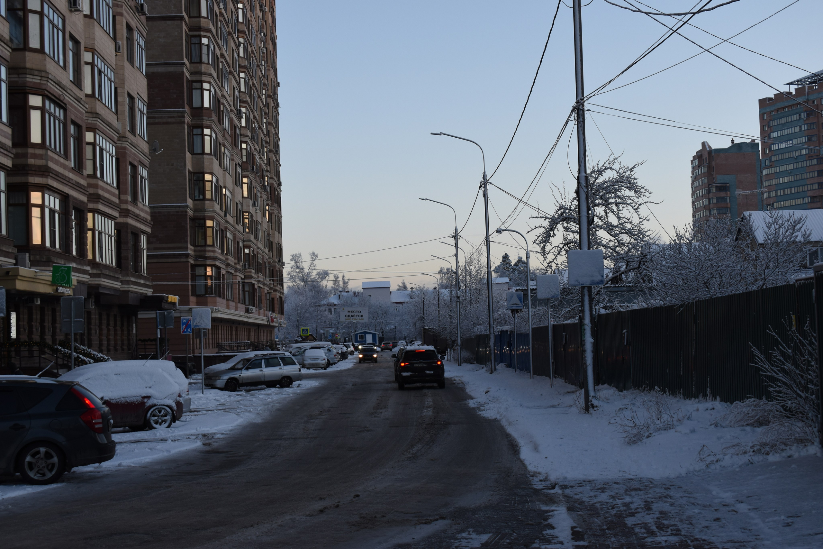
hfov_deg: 35.1
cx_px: 412
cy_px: 274
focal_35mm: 57
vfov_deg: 23.8
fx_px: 1303
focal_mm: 38
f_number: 7.1
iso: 250
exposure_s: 1/160
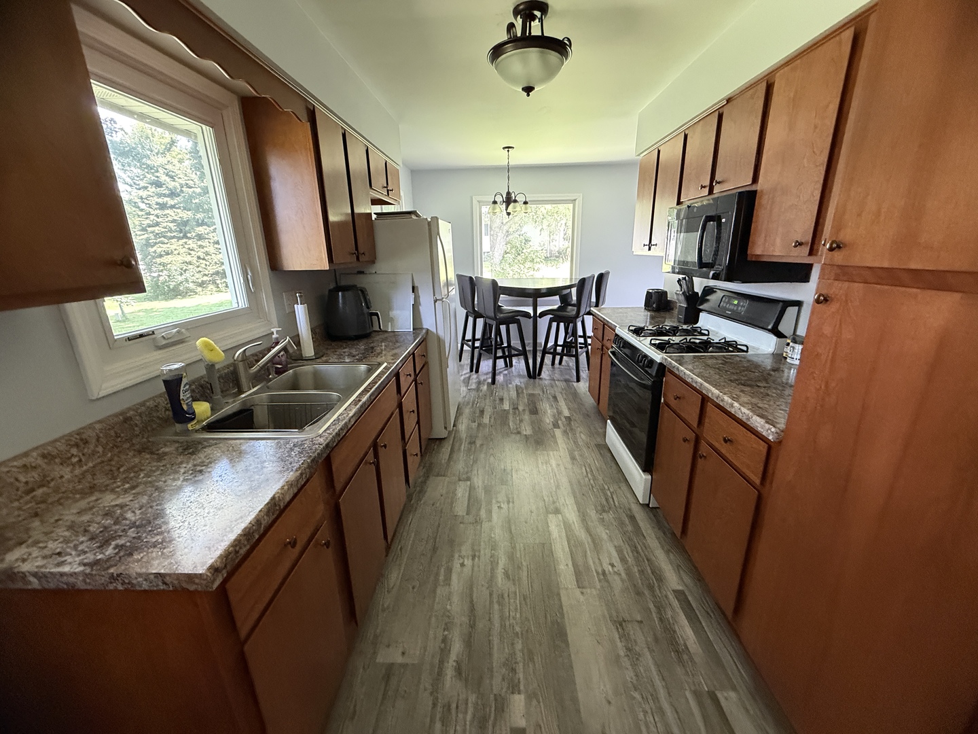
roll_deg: +1.8
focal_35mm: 14
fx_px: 396
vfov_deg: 85.7
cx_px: 489
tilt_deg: -17.9
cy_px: 367
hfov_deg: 102.1
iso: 640
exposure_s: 1/60
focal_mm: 2.22
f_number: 2.2
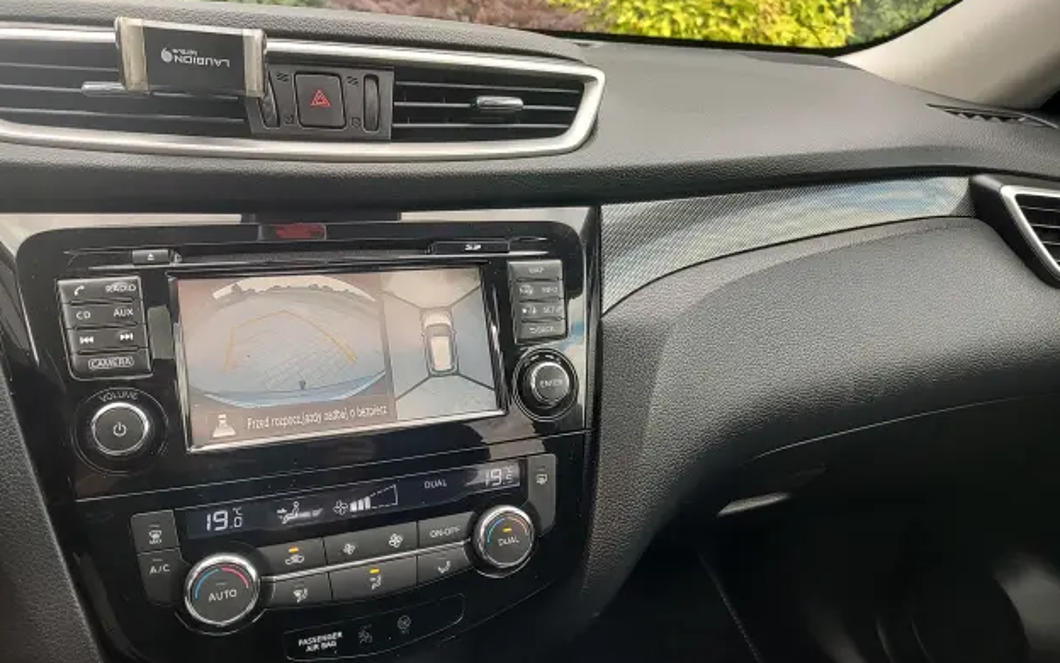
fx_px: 722
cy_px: 382
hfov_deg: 72.5
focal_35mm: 25
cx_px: 522
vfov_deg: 49.1
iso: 100
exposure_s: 1/105
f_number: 1.8
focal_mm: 5.56
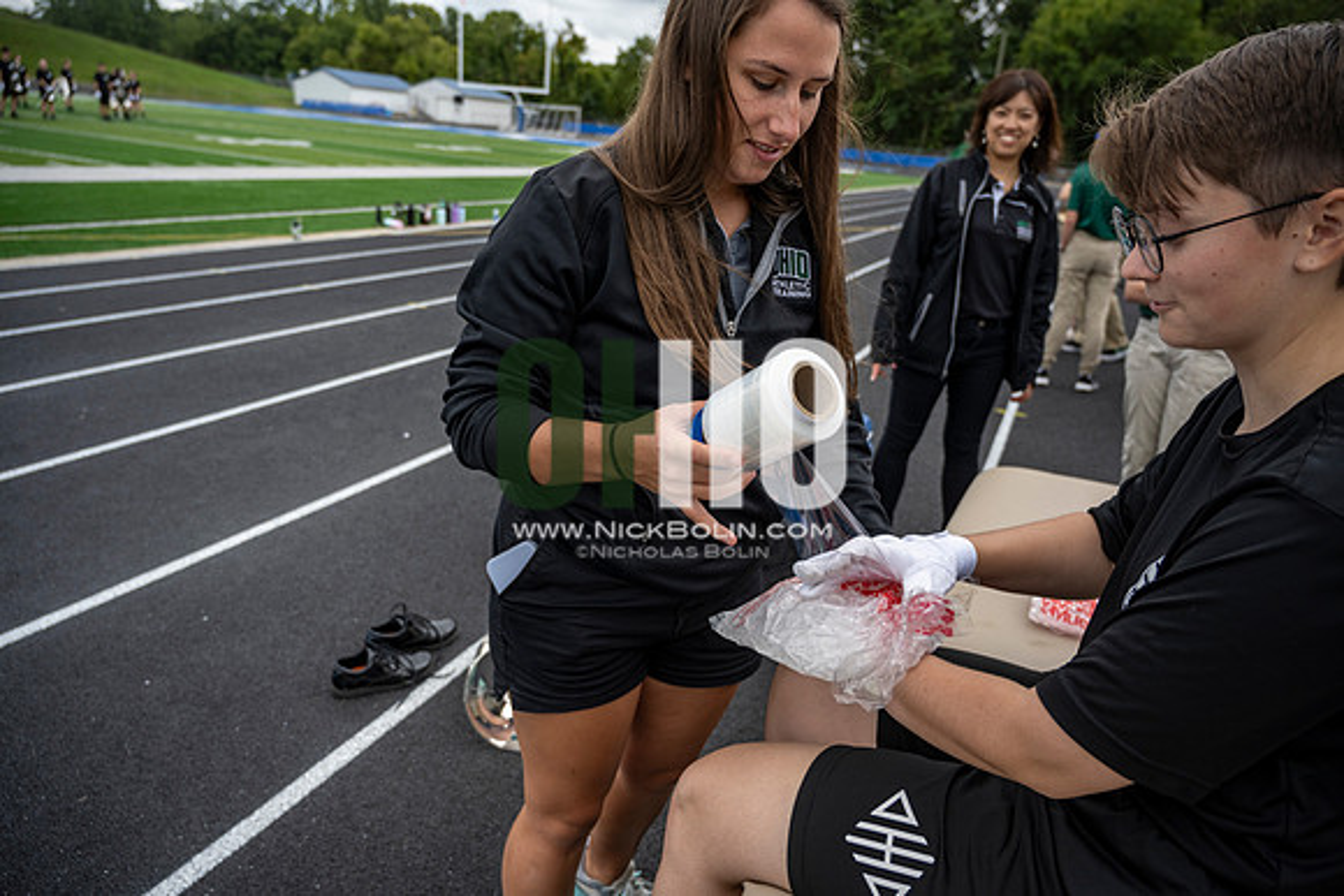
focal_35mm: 24
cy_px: 448
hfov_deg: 73.7
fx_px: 896
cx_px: 672
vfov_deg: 53.2
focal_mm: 24
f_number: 4
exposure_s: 1/800
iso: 160
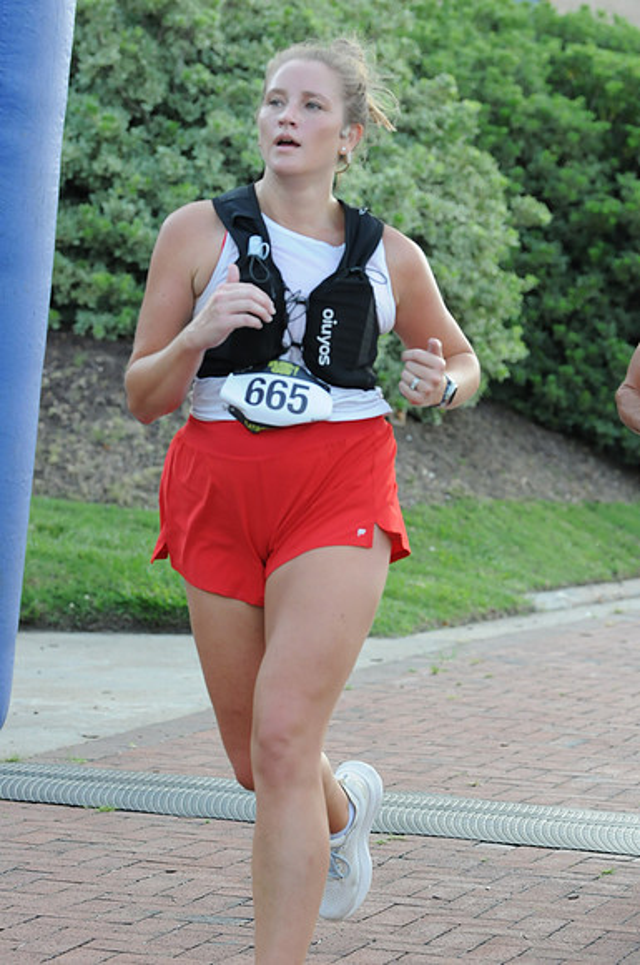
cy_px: 482
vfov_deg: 15.9
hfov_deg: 10.6
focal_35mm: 129
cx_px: 320
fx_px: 3450
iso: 800
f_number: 4.5
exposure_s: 1/800
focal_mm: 86
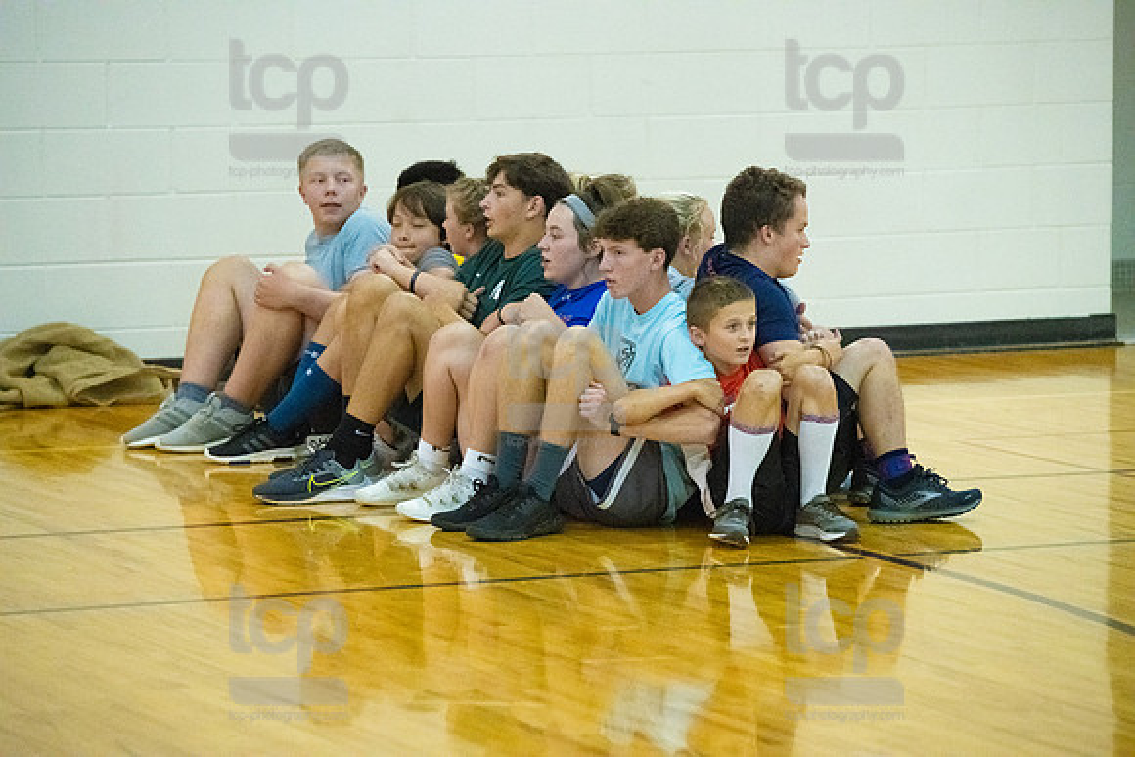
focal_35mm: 175
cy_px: 378
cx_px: 568
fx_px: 5518
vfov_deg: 7.9
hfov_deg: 11.7
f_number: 4.5
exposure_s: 1/640
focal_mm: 175
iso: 6400
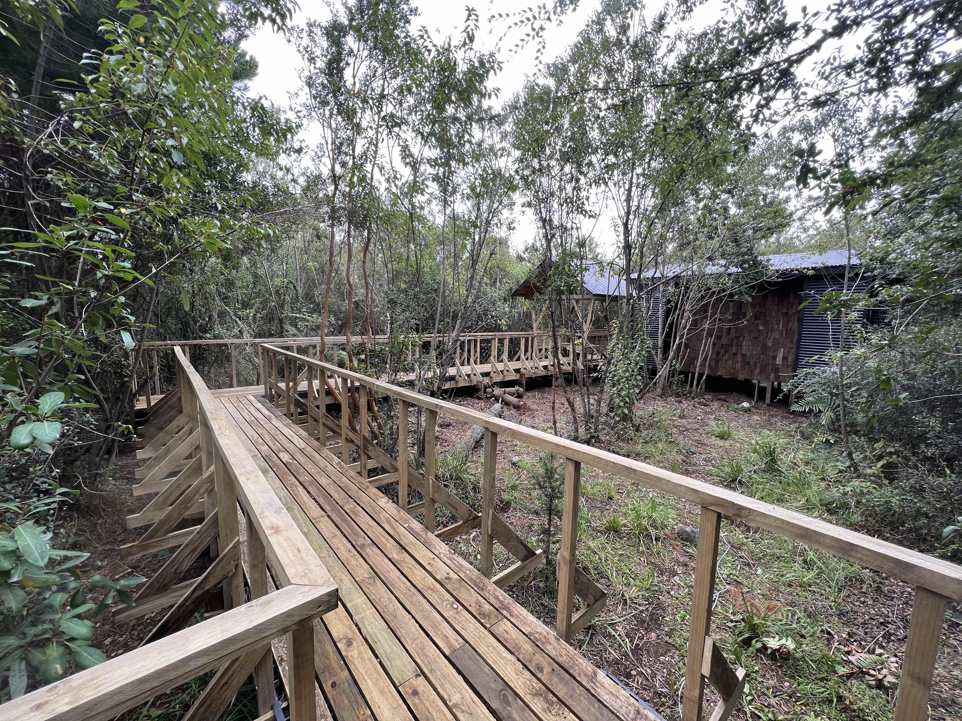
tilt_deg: -7.4
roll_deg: -1.0
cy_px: 360
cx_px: 481
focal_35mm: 13
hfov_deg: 106.2
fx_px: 361
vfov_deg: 89.9
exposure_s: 1/138
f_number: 1.8
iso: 32
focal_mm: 1.57
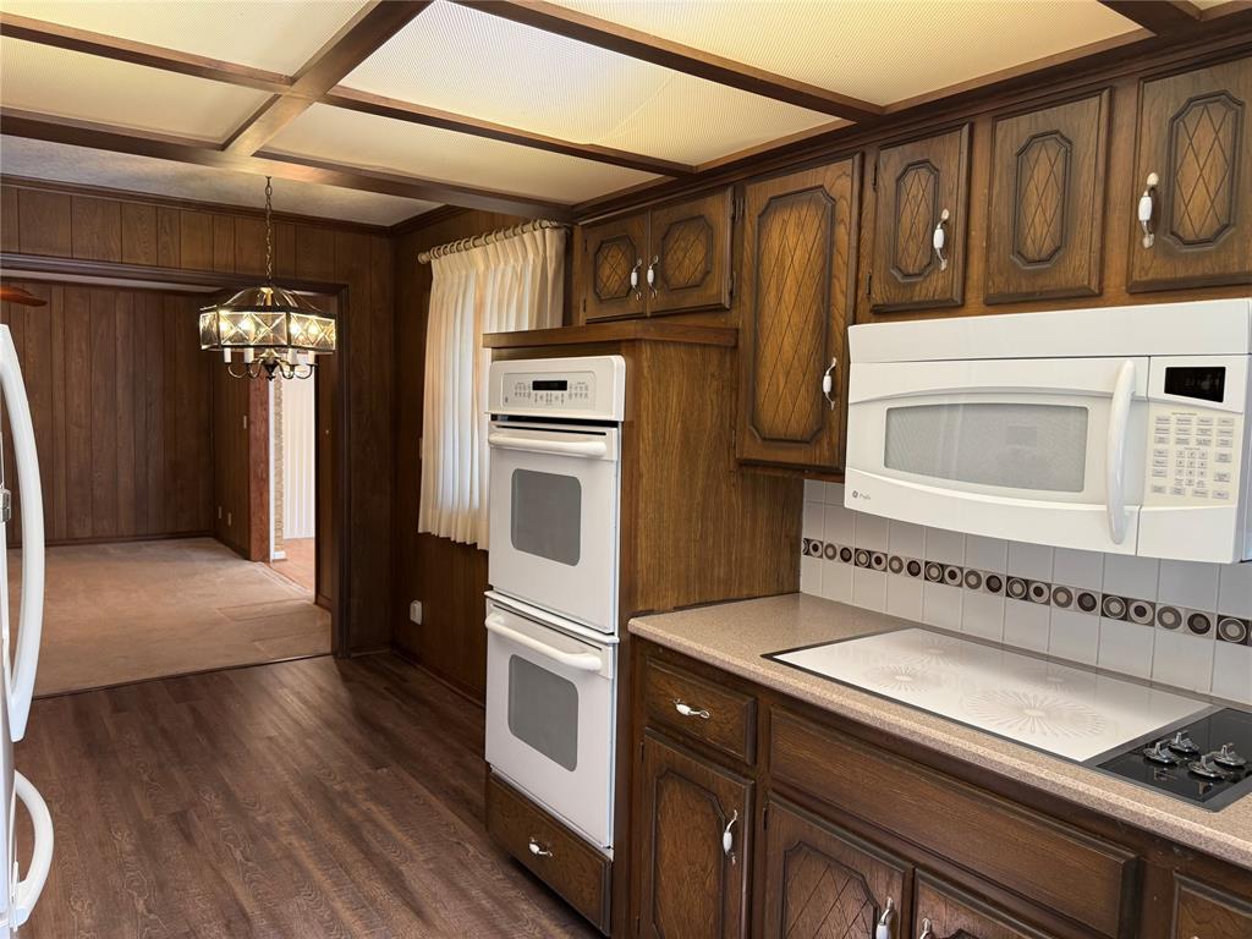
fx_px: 868
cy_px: 470
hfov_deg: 71.6
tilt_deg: -3.3
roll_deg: -1.2
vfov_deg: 56.8
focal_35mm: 24
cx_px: 626
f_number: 1.78
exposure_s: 1/60
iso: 160
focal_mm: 6.76
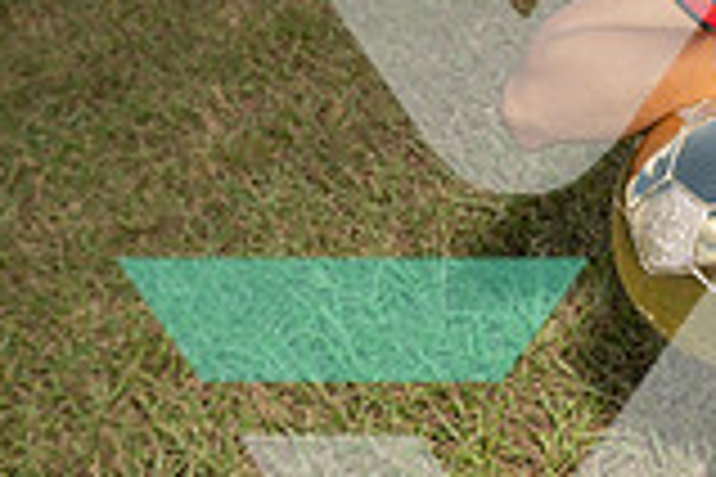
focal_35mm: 124
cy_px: -47
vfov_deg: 10.9
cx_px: 1279
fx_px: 2466
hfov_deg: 14.6
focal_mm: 34
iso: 100
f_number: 7.1
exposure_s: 1/250
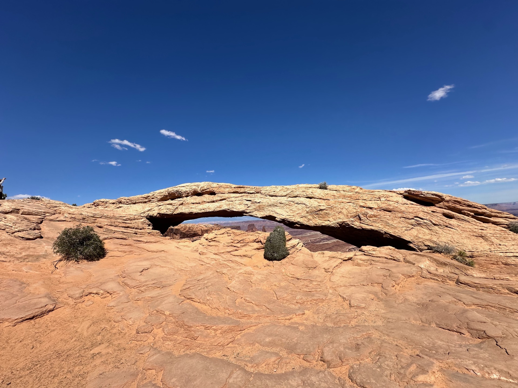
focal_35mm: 14
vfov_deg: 85.7
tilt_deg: +8.8
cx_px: 259
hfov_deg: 102.1
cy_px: 194
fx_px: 209
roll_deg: +3.7
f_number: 2.2
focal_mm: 2.22
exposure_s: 1/3610
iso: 50
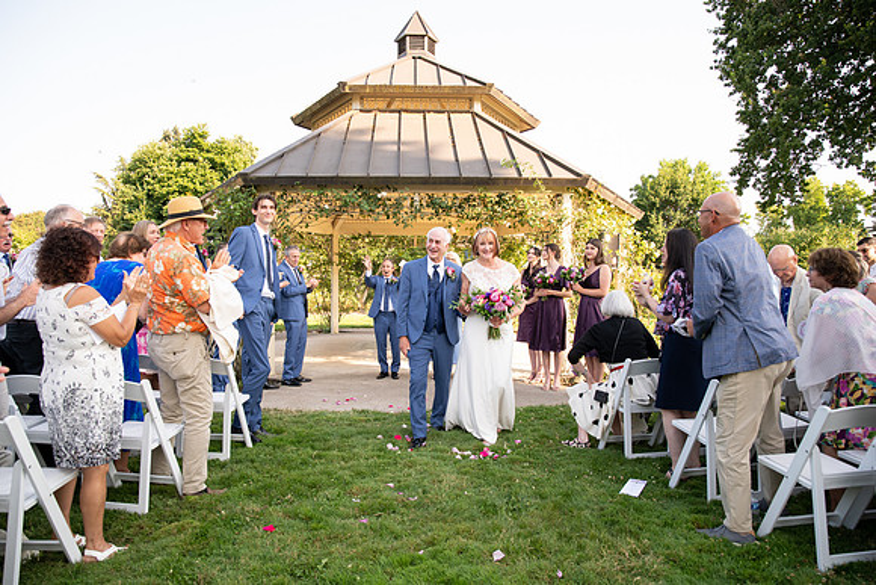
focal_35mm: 24
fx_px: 584
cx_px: 438
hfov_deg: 73.7
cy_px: 292
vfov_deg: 53.2
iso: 640
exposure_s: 1/400
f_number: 5.6
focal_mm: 24
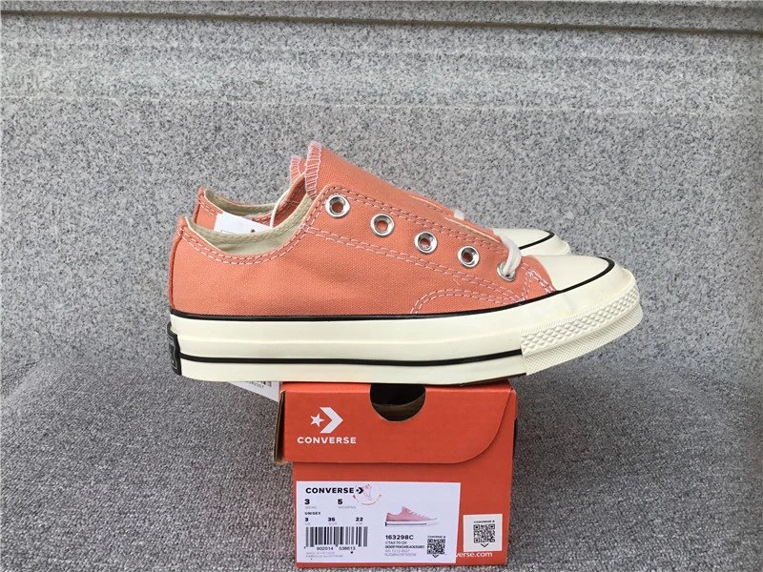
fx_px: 683
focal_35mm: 31
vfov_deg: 45.4
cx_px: 382
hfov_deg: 58.4
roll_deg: -0.7
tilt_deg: -14.9
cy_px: 286
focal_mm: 3.3
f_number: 2.4
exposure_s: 1/382
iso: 25
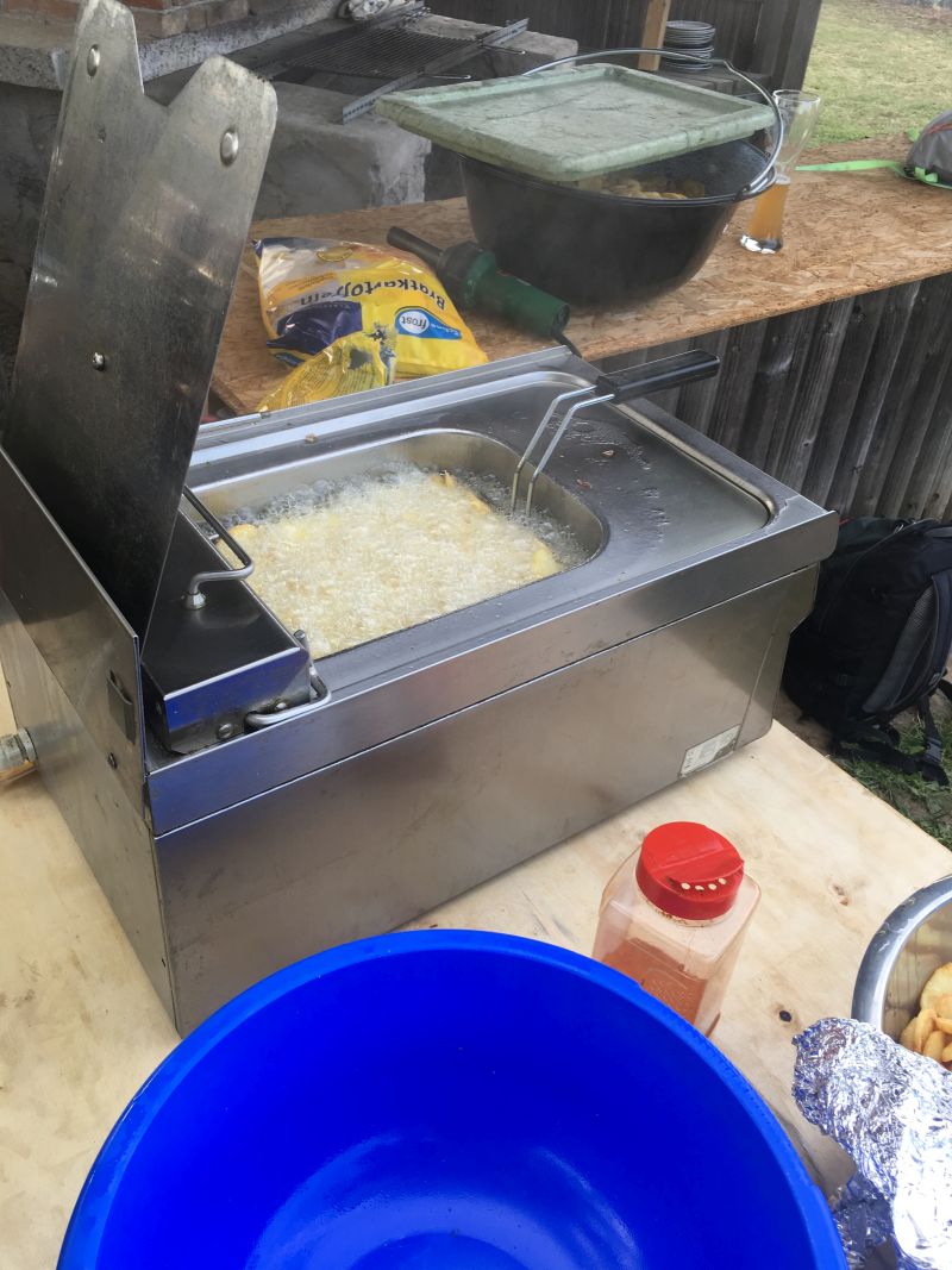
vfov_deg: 61.7
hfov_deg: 48.2
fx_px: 1064
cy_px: 635
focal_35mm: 29
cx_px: 476
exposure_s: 1/100
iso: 25
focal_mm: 4.15
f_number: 2.2
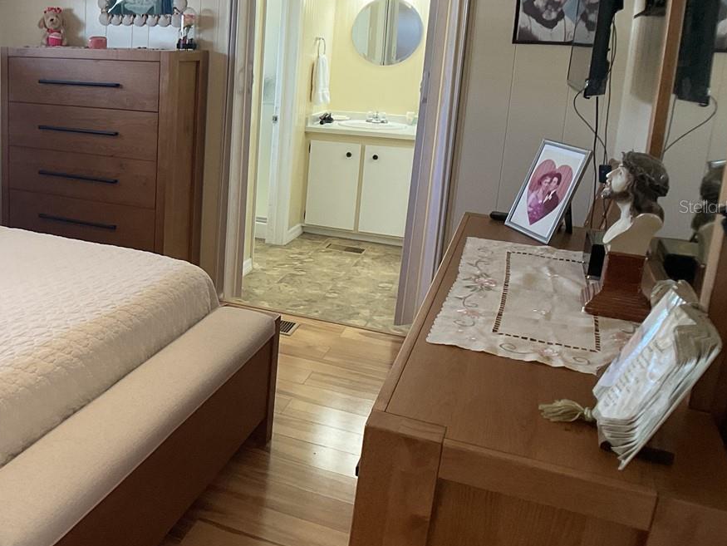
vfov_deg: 27.5
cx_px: 93
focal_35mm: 53
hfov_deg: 34.4
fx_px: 1114
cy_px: 206
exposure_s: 1/60
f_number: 1.8
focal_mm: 3
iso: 50
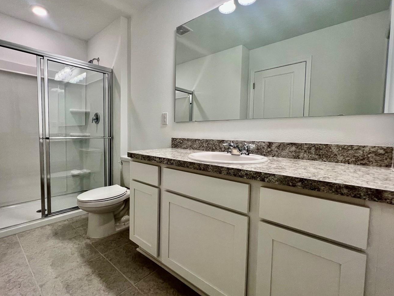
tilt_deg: -3.4
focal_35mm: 16
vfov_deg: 78.1
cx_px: 172
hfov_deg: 94.0
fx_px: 182
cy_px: 145
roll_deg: -0.5
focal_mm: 1.57
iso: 80
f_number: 1.8
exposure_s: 1/120
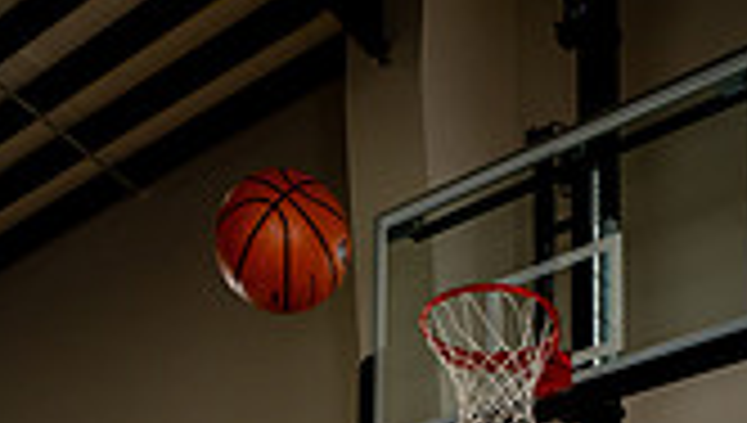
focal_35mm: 68
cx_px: 513
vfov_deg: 13.7
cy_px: 963
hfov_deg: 30.7
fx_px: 1349
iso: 250
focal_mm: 24
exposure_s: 1/500
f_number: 8
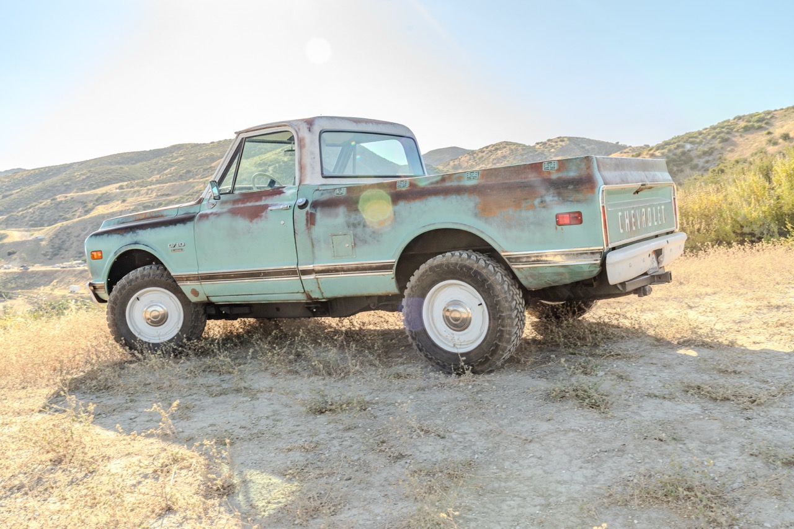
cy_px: 264
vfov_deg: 38.9
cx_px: 397
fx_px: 750
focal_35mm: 34
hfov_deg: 55.8
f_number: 11
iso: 400
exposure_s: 1/80
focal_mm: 34
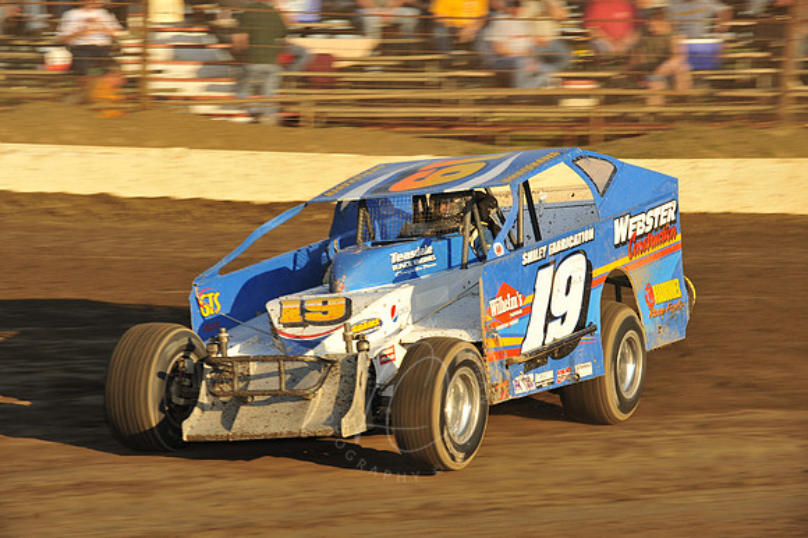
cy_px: 269
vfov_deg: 8.1
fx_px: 3813
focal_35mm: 170
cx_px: 404
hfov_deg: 12.1
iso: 400
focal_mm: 170
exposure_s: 1/320
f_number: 11
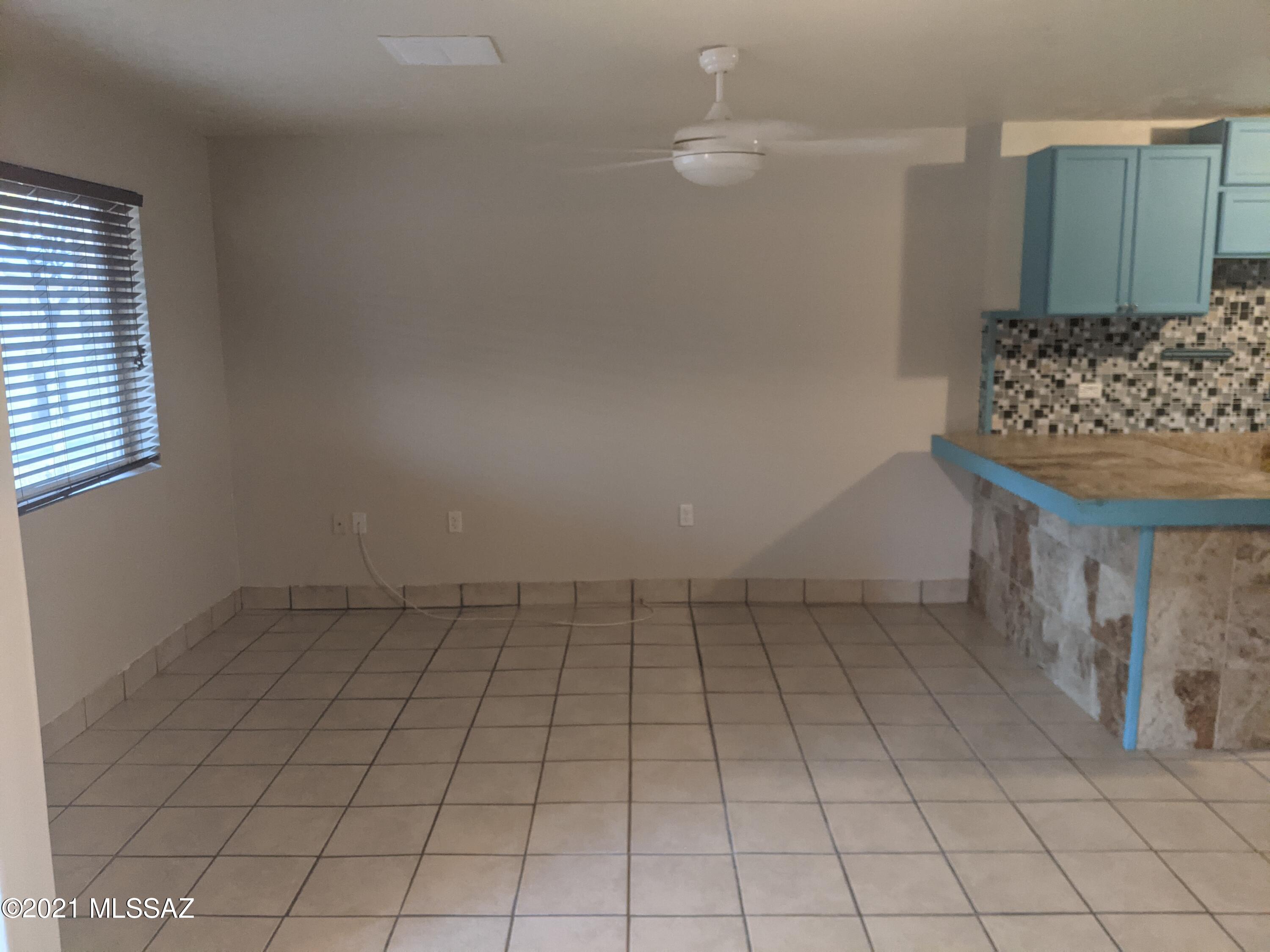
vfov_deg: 51.4
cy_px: 476
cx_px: 635
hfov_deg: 65.3
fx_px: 991
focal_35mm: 27
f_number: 1.8
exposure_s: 1/40
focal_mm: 4.44
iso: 565
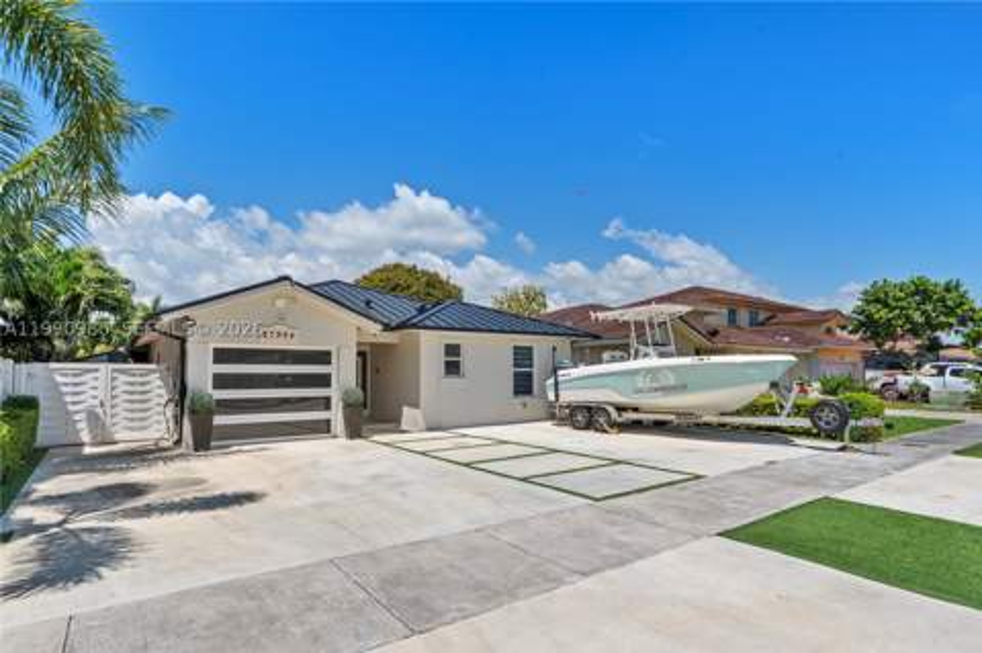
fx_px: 518
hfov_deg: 87.0
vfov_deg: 64.4
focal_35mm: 19
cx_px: 491
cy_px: 326
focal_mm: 19
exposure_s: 1/250
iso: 100
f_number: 10
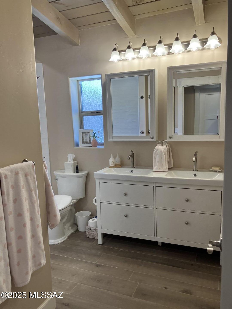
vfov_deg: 63.4
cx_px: 116
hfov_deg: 49.7
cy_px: 154
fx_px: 250
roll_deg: +1.9
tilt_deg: -8.4
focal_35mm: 28
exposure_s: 1/120
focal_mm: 3.99
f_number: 1.8
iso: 80
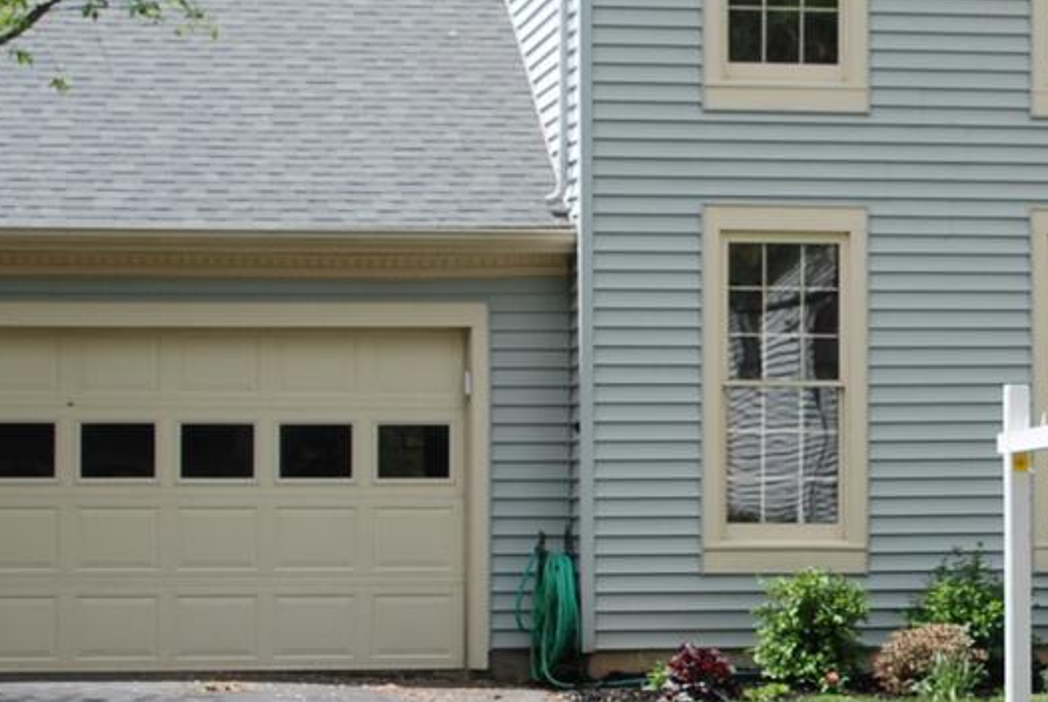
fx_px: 4432
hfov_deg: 13.3
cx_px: 1040
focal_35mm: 152
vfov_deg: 9.1
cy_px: 337
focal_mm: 26
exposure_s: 1/200
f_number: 7.1
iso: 100
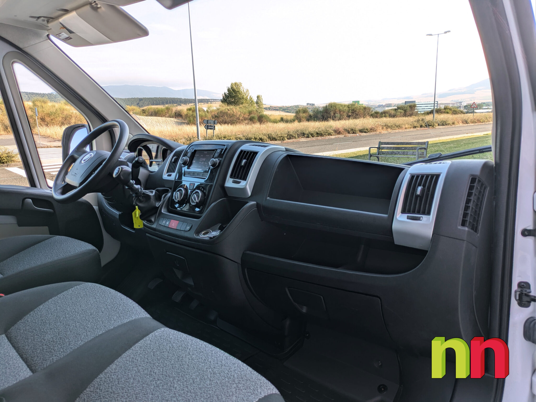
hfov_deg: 71.6
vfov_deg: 56.8
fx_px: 372
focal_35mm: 24
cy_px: 201
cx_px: 268
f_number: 1.8
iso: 80
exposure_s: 1/3200
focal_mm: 6.86
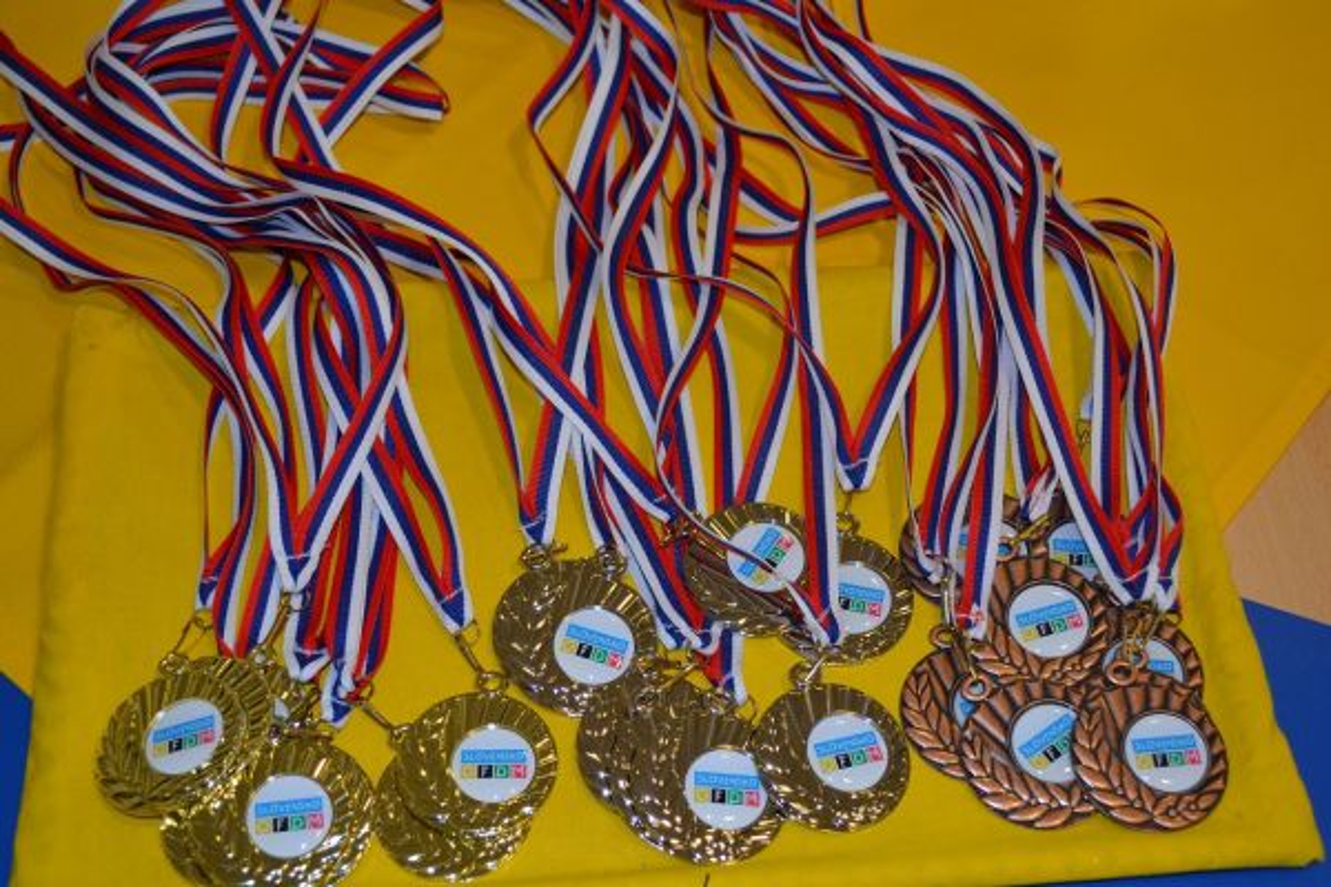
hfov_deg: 41.1
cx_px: 666
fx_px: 1775
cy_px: 444
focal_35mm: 48
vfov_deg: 28.1
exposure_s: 1/60
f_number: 4.8
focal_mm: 32
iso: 800
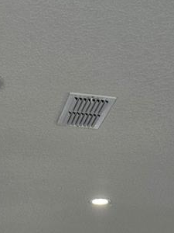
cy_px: 433
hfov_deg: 16.0
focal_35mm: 92
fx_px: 617
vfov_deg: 17.1
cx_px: 69
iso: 100
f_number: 1.7
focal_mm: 6.3
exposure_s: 1/120
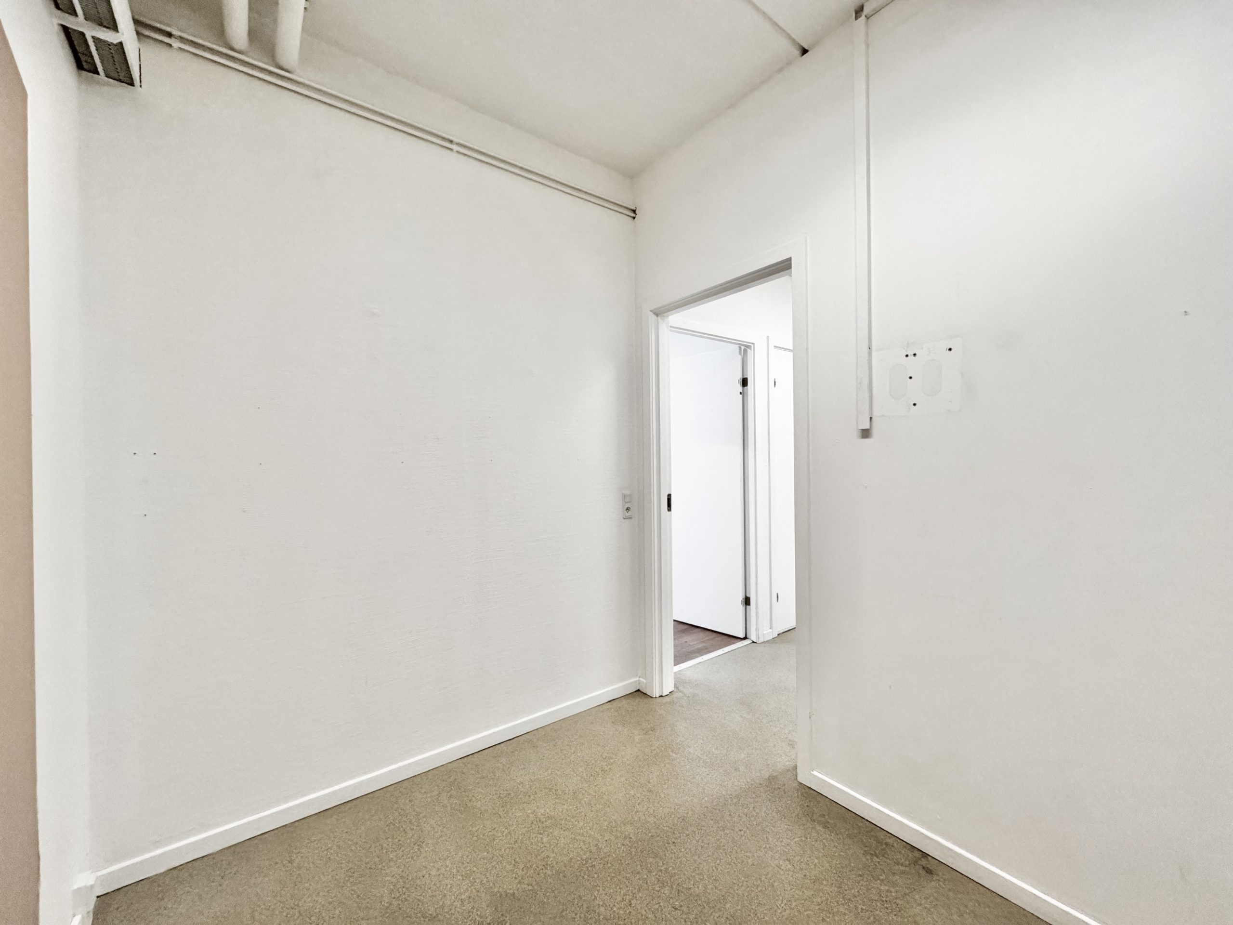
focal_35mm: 14
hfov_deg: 102.1
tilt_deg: -0.5
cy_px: 462
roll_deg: +1.1
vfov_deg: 85.7
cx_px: 616
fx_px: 499
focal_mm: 2.22
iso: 320
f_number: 2.2
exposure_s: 1/100
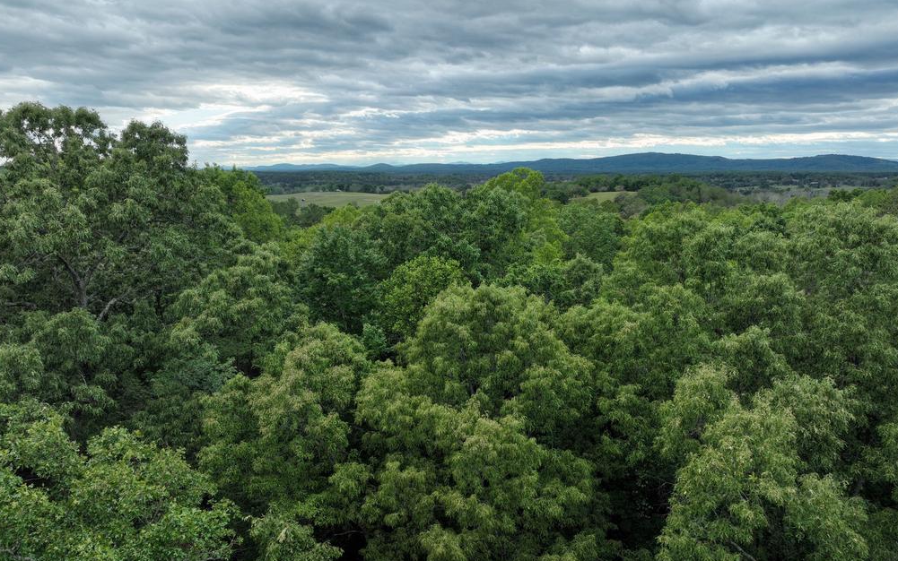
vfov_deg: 47.6
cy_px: 285
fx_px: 636
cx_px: 452
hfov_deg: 70.4
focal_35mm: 26
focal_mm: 12.29
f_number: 2.8
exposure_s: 1/800
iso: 230
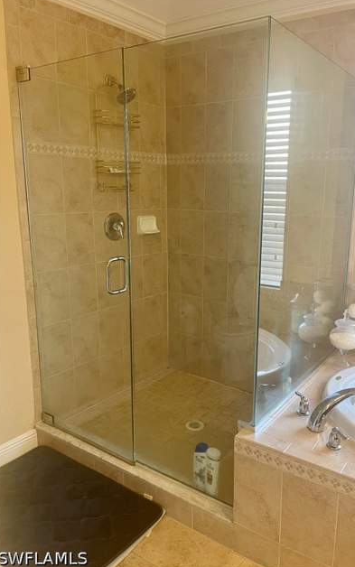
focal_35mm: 27
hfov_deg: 45.8
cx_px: 210
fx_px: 418
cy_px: 283
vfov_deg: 68.4
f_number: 1.6
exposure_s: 1/60
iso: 200
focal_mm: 5.1
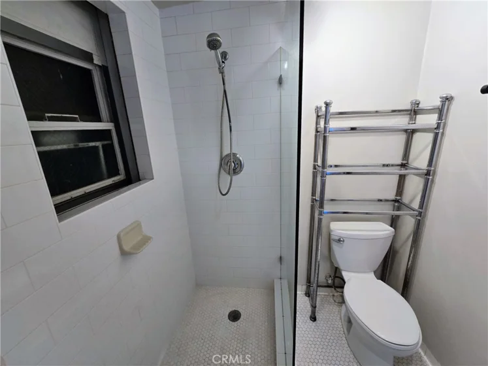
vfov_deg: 89.9
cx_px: 244
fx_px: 183
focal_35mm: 13
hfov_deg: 106.2
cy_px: 183
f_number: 2.2
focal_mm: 2.2
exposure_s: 1/60
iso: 125
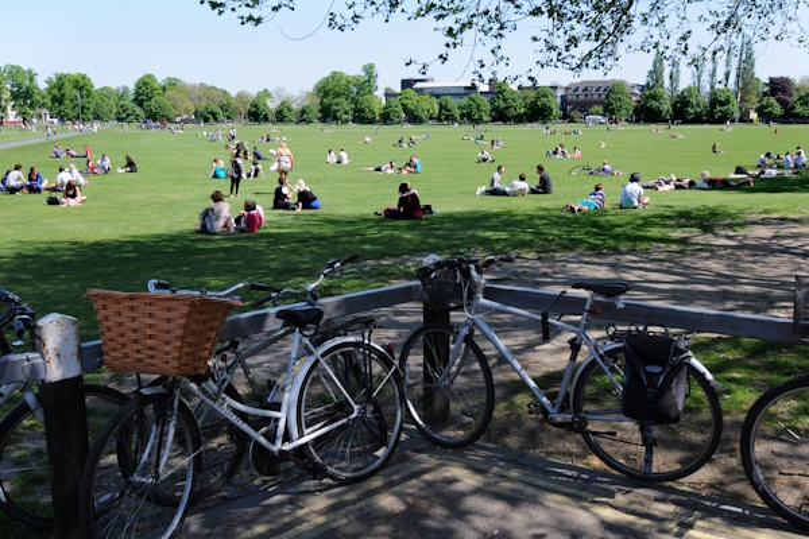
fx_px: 775
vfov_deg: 38.4
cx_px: 404
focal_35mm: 34
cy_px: 270
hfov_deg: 55.1
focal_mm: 23
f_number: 8
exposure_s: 1/250
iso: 200
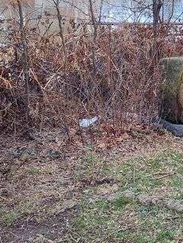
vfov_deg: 32.6
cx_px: 221
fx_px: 416
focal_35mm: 59
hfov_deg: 22.8
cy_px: 99
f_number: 1.8
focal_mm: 5.56
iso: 103
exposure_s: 1/200
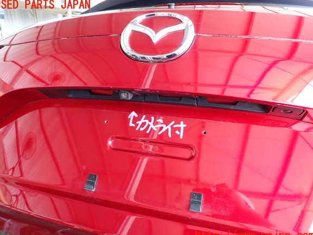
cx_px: 155
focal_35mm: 26
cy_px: 120
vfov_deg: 53.1
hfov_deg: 67.3
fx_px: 235
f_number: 2
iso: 160
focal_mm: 4.5
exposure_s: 1/125
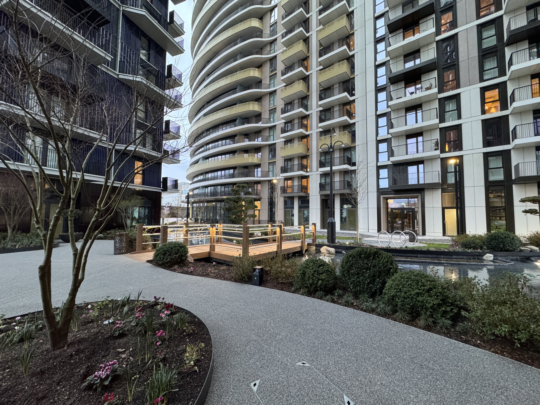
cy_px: 202
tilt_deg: +3.0
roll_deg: -0.8
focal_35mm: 14
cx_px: 270
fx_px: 218
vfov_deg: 85.7
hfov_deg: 102.1
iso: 500
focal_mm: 2.22
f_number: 2.2
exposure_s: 1/60
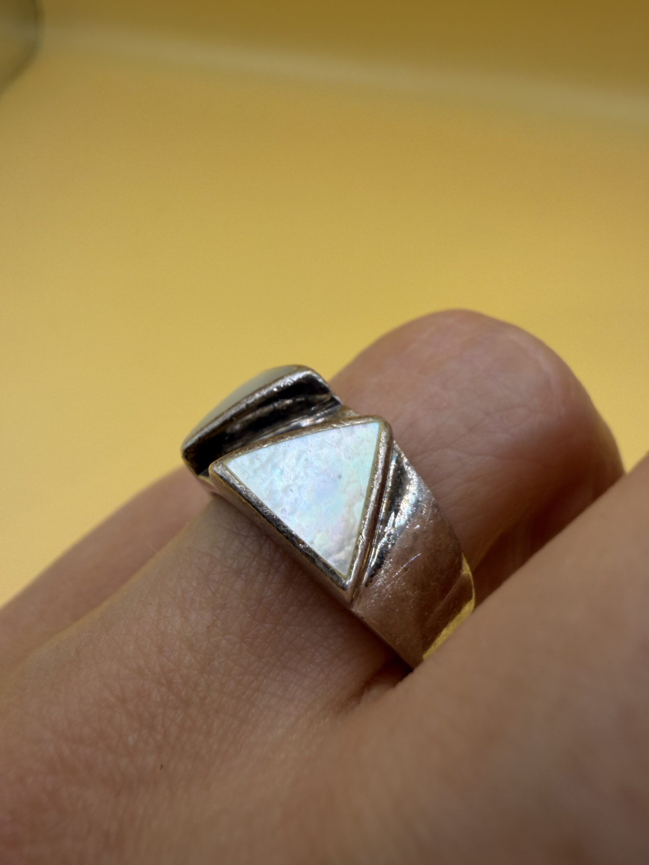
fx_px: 600
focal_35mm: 24
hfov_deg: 56.8
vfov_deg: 71.6
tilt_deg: -55.0
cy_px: 432
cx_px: 324
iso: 25
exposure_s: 1/100
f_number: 2.2
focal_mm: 2.22
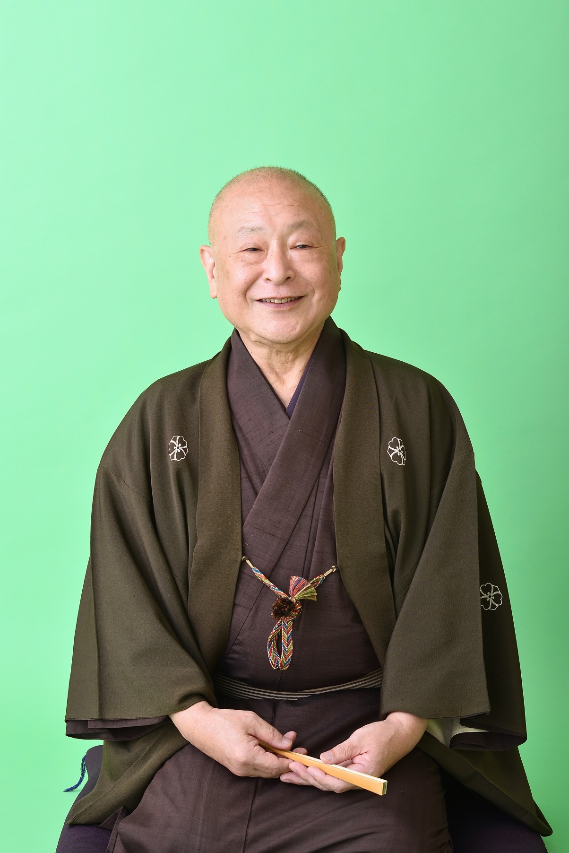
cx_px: 284
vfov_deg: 28.8
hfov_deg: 19.5
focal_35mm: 70
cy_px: 426
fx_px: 1658
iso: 400
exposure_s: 1/160
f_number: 11
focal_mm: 70
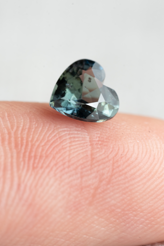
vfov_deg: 15.2
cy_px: 122
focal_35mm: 135
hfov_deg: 10.2
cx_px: 81
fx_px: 922
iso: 100
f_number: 8
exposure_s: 1/6
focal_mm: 90
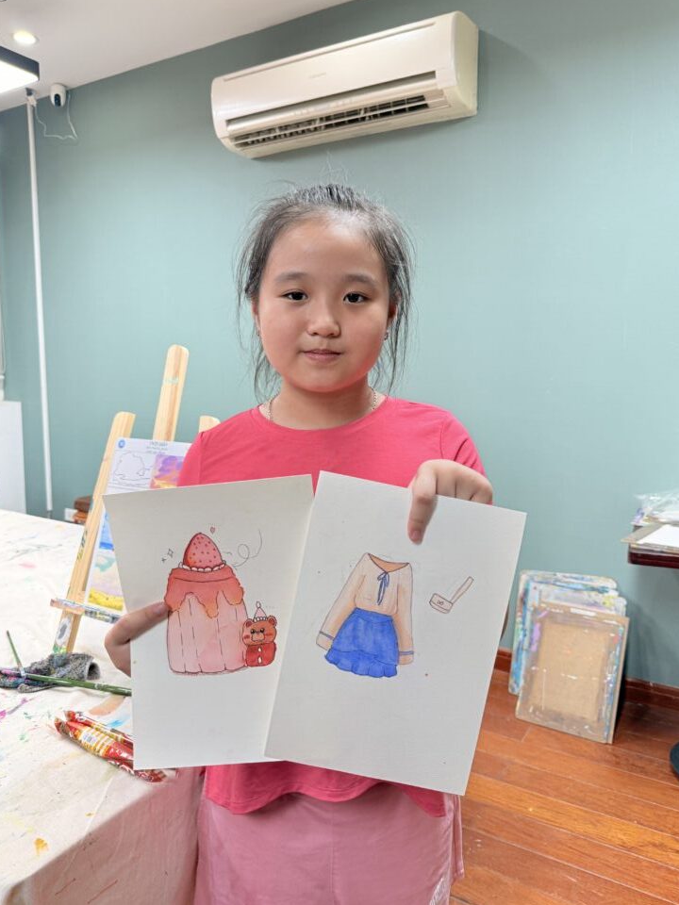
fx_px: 654
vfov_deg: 69.4
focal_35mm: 25
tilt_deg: -5.9
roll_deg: -1.2
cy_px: 436
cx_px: 333
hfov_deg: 54.9
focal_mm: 6.76
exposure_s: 1/100
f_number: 1.78
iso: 100
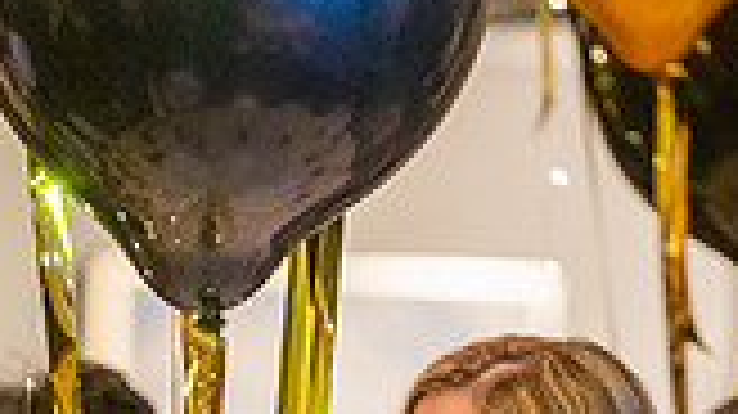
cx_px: 63
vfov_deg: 1.6
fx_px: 14530
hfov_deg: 2.9
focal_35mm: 743
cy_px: 839
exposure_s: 1/30
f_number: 2.8
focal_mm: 200
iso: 5000
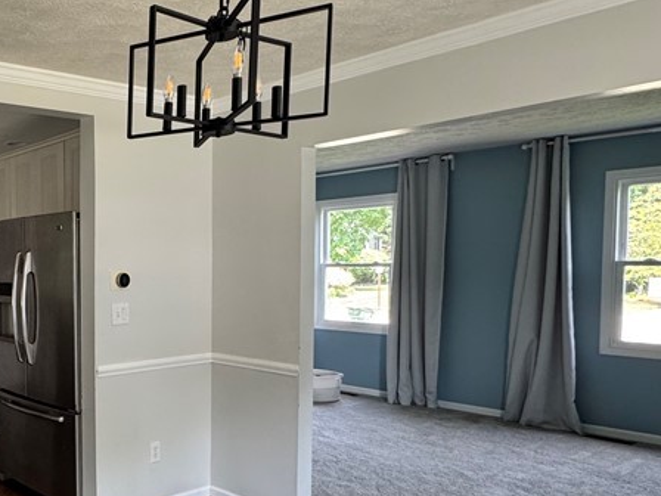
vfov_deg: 43.9
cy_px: 298
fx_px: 611
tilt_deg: -3.2
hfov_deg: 46.7
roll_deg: +1.3
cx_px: -10
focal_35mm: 32
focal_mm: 2.22
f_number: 2.2
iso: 250
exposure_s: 1/99
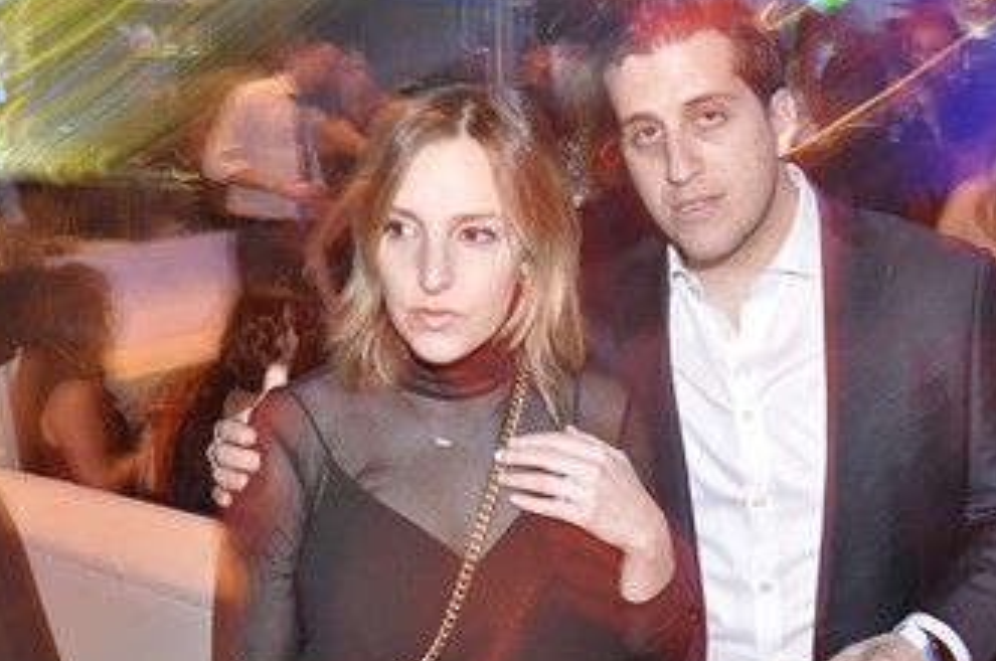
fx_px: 1243
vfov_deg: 29.7
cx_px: 546
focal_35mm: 45
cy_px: 382
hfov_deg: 43.6
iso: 400
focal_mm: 18
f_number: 5
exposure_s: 1
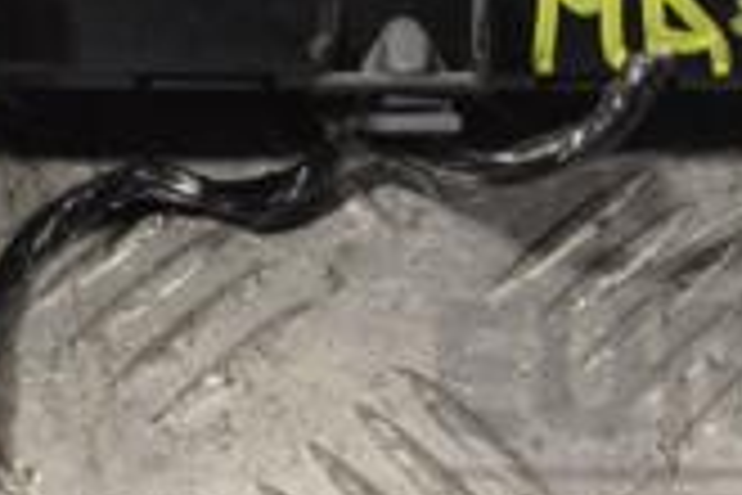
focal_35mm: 175
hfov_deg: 11.7
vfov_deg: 7.7
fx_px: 3607
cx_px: 351
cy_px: -230
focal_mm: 32
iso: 400
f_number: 5
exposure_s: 1/100
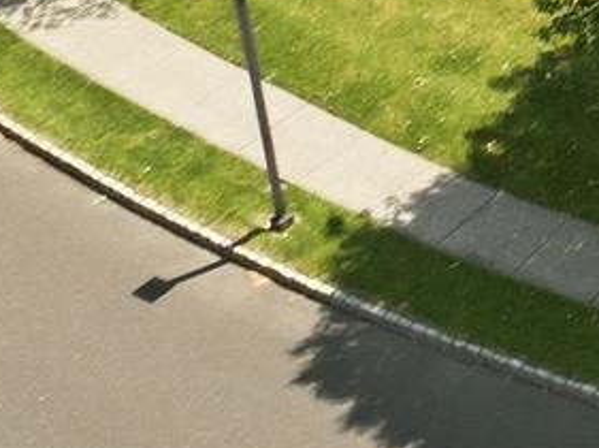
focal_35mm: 175
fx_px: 3024
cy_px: -785
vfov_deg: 7.6
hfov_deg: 9.8
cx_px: 1503
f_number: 2.8
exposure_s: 1/1600
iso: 100
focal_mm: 12.3
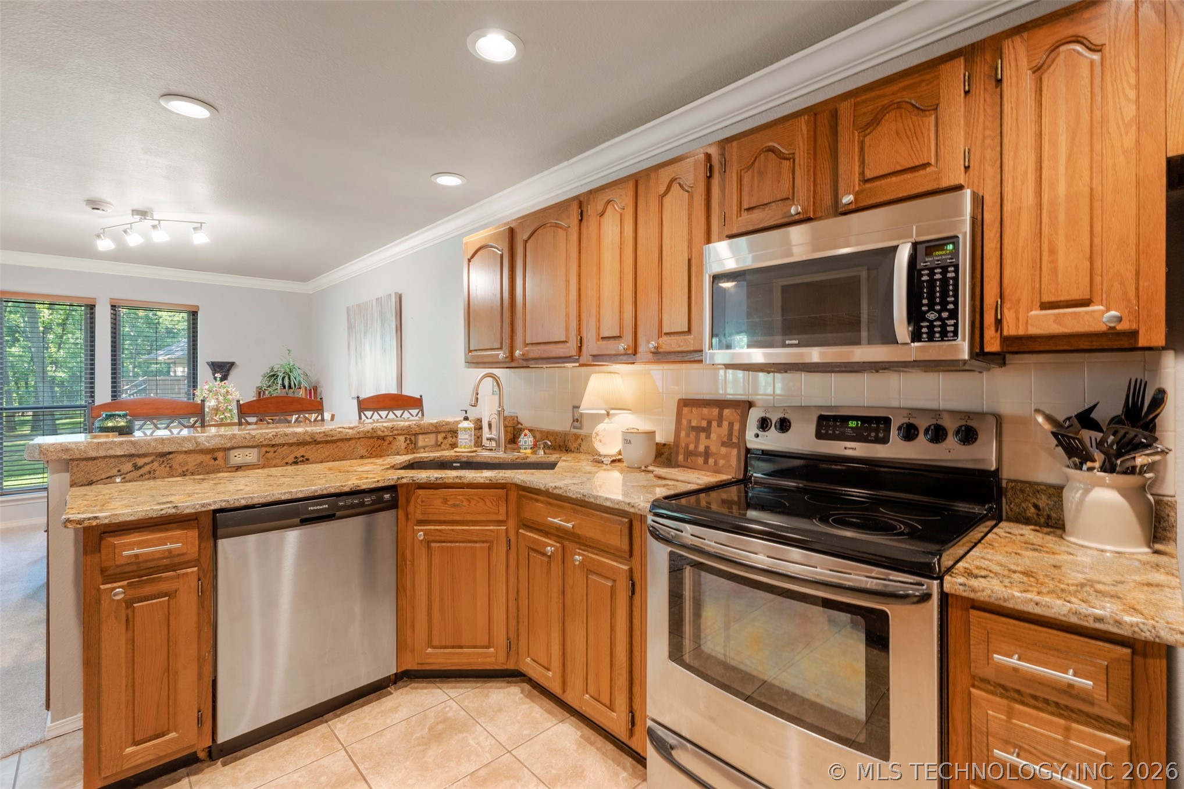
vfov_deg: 73.7
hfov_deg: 96.7
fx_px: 526
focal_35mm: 16
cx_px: 592
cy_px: 394
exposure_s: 2
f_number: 9
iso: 200
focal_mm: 16
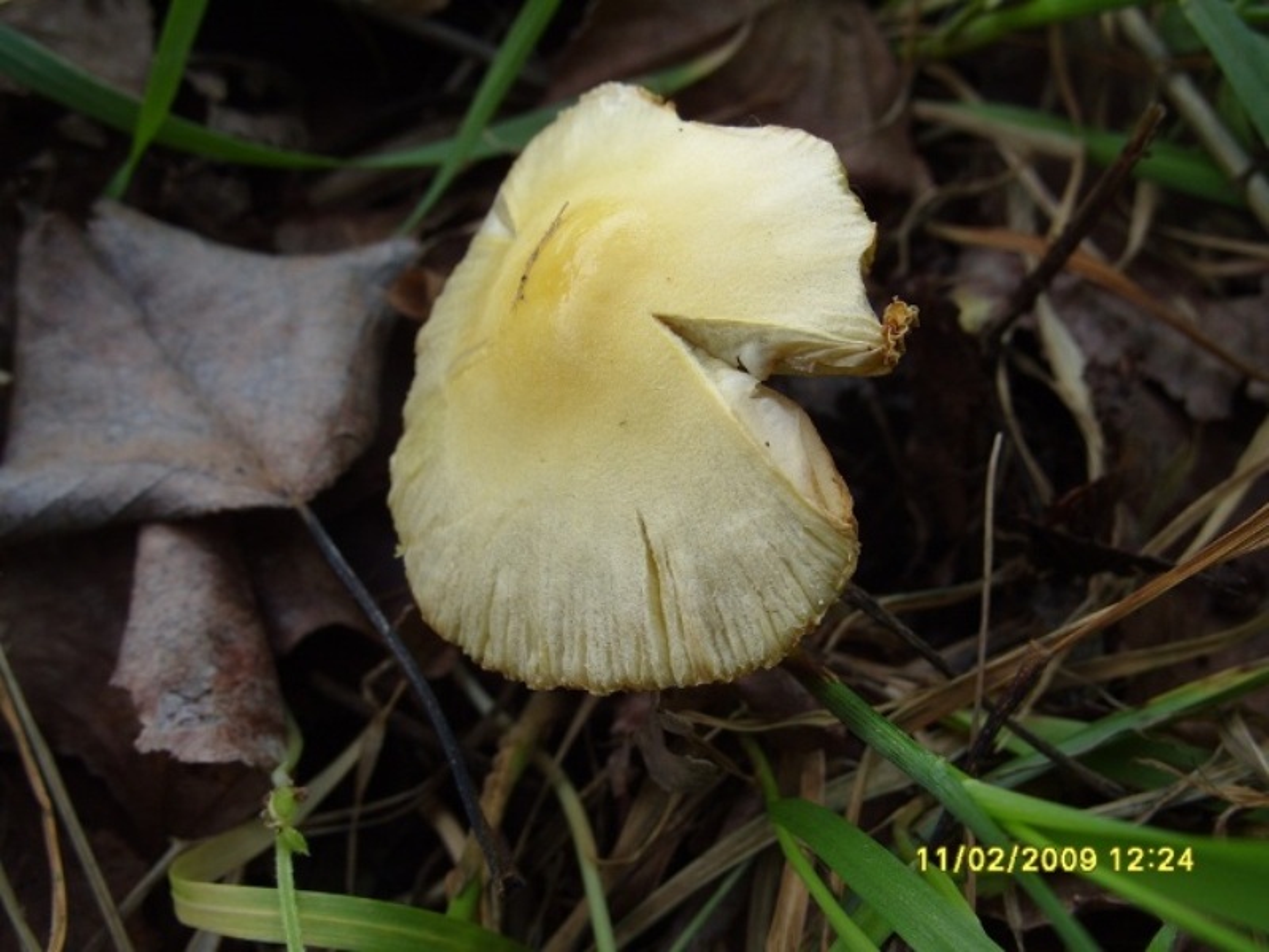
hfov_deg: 52.6
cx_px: 634
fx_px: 1283
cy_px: 476
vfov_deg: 40.7
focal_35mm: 35
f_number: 4.4
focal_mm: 7.8
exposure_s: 1/180
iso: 80
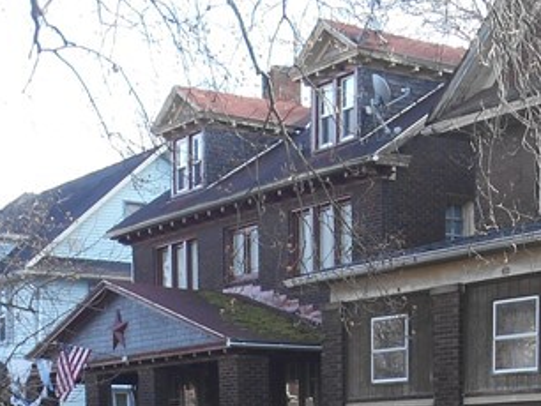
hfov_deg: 22.4
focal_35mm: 87
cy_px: 646
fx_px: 1361
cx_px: 375
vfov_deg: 15.4
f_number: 3.4
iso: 80
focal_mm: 4.7
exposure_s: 1/100
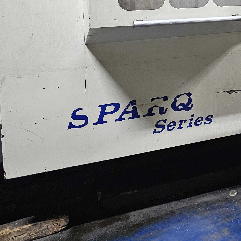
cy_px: 13
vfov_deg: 27.3
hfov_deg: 24.9
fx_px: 473
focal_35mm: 60
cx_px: 312
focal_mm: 6.3
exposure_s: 1/50
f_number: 1.7
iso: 640
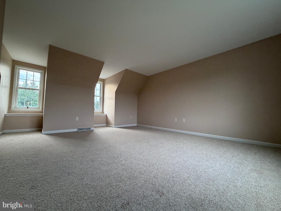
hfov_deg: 102.1
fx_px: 114
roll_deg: -1.1
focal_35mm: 14
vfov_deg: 85.7
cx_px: 140
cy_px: 106
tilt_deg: +2.7
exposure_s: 1/121
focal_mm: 2.22
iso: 250
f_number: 2.2
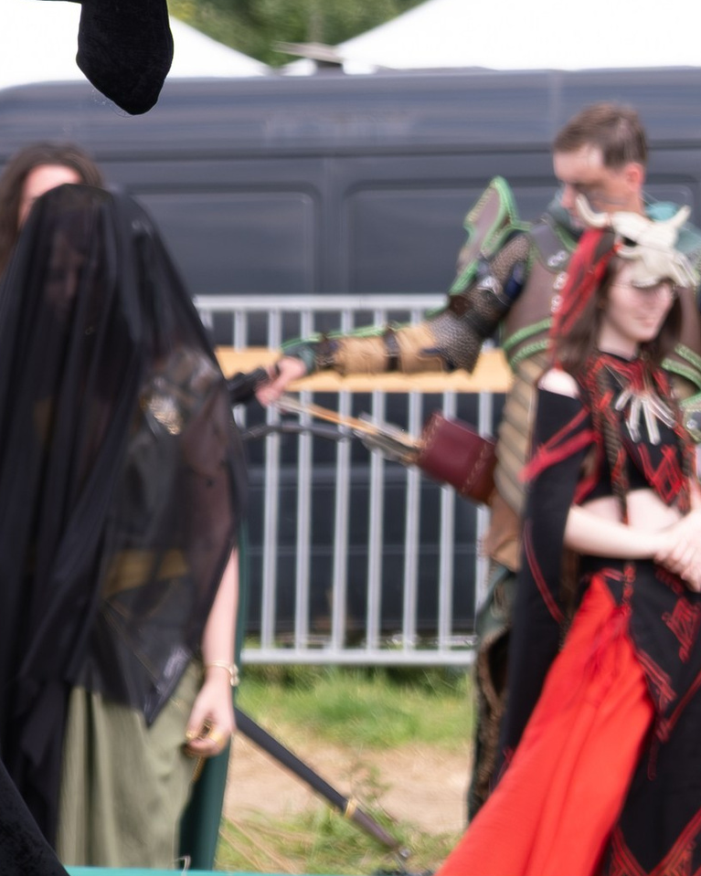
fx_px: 8093
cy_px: -346
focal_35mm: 312
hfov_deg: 4.9
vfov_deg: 6.1
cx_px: -433
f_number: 3.6
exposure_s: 1/1250
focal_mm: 55
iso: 250
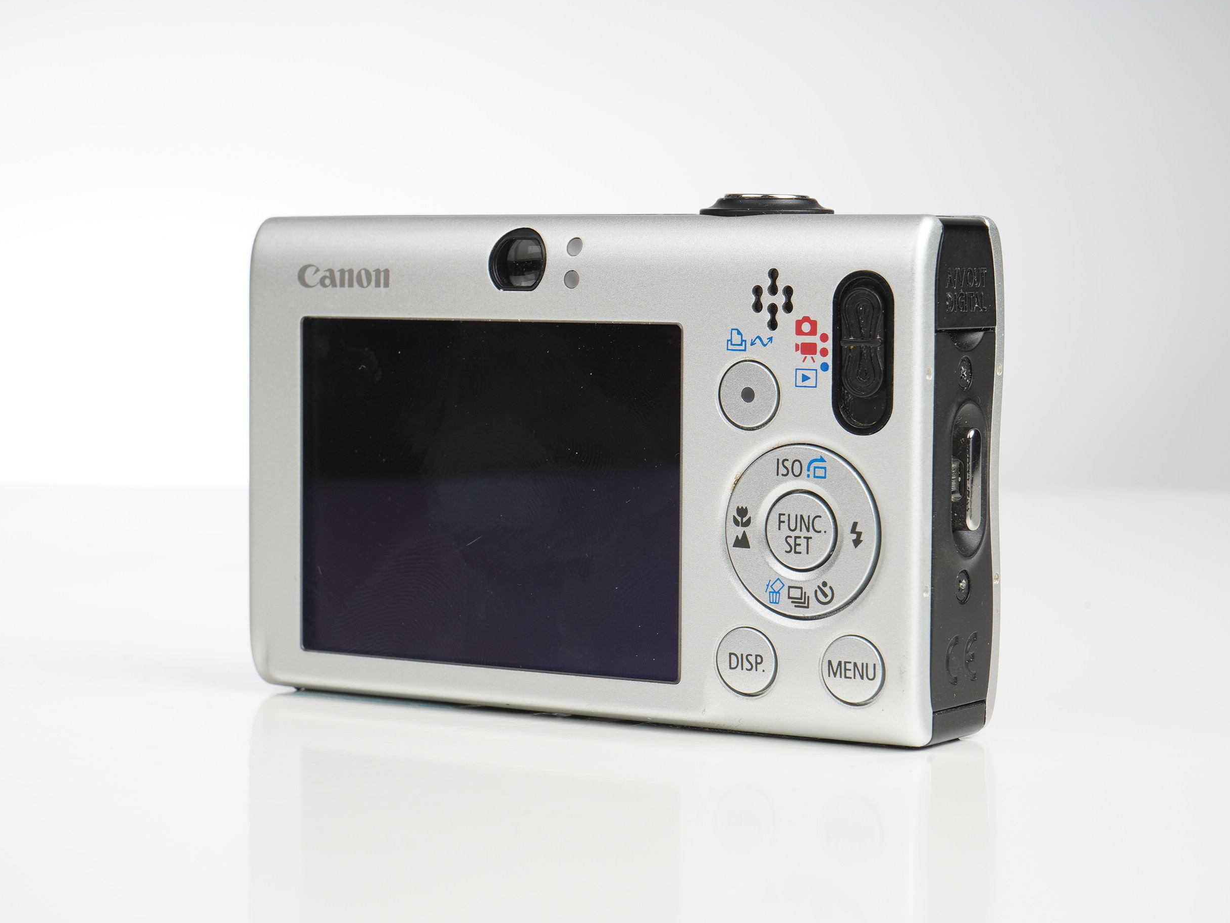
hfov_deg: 23.6
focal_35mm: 83
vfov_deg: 17.8
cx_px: 606
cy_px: 483
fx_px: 2949
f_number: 18
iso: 160
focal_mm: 70
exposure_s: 1/160
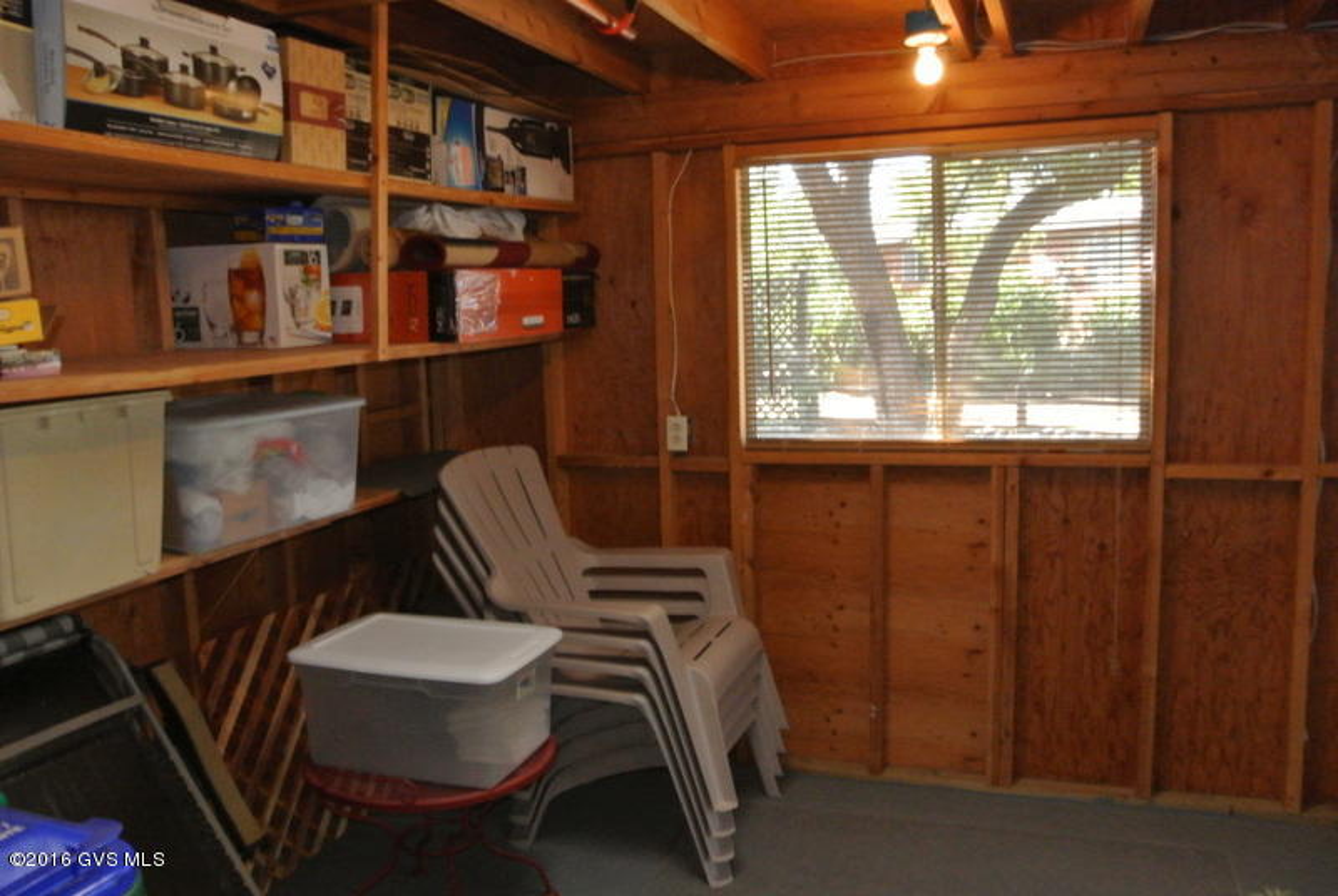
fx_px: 1079
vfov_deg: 45.1
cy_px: 448
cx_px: 669
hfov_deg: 63.6
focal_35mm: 29
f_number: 3.5
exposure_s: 1/15
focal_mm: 11
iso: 1250
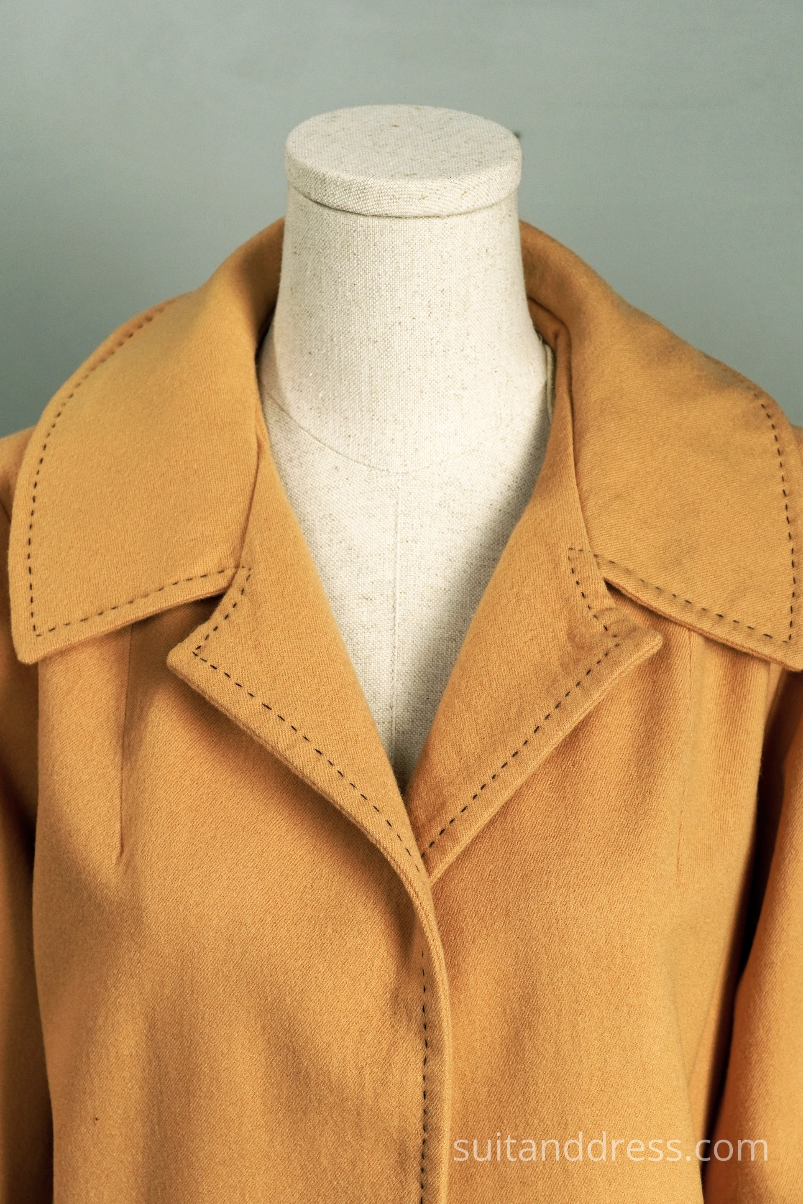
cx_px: 402
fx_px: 1606
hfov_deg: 28.1
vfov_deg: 41.1
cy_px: 602
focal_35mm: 48
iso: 400
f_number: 6.3
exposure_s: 1/100
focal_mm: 32
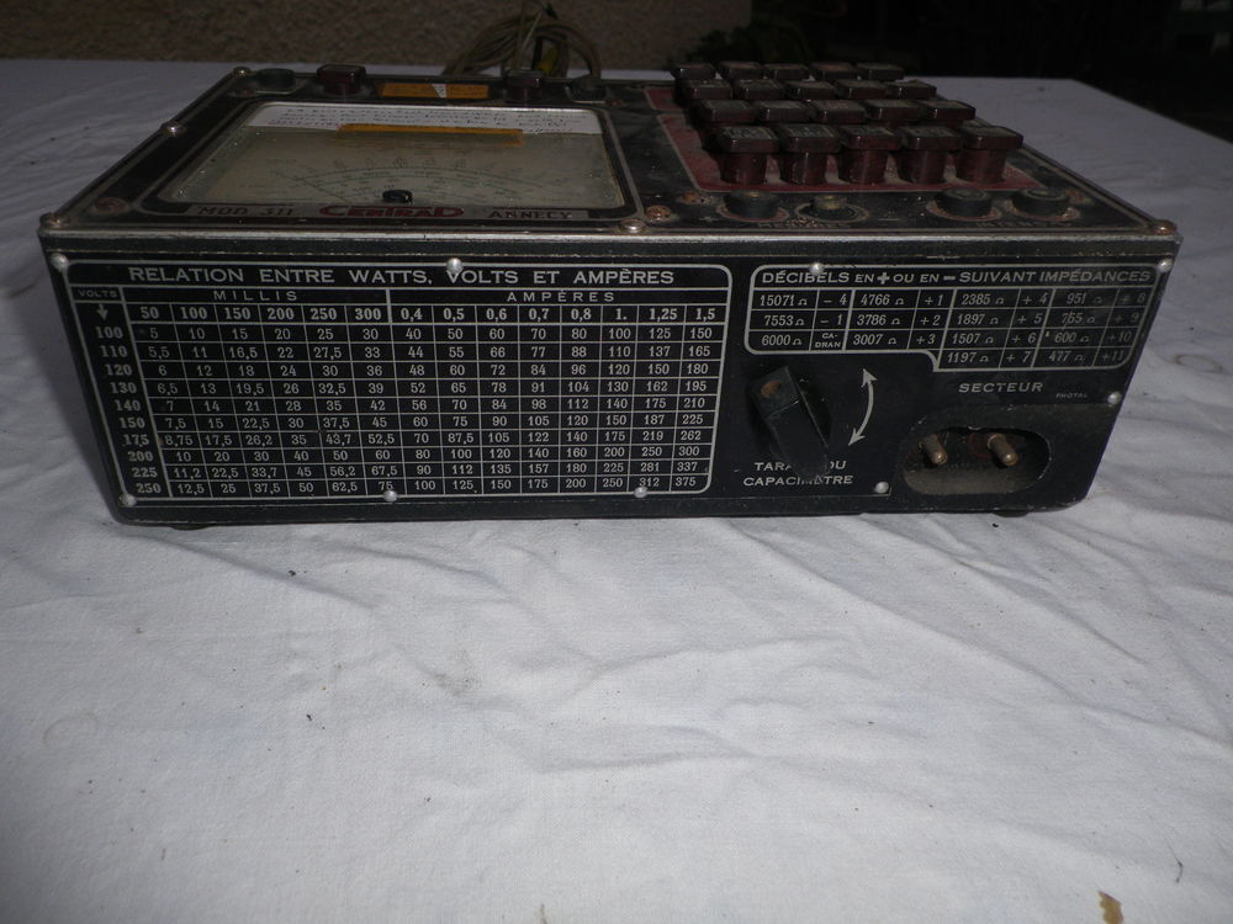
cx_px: 616
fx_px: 997
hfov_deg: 63.4
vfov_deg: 49.7
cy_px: 462
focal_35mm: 28
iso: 64
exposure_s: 1/400
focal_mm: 4.9
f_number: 7
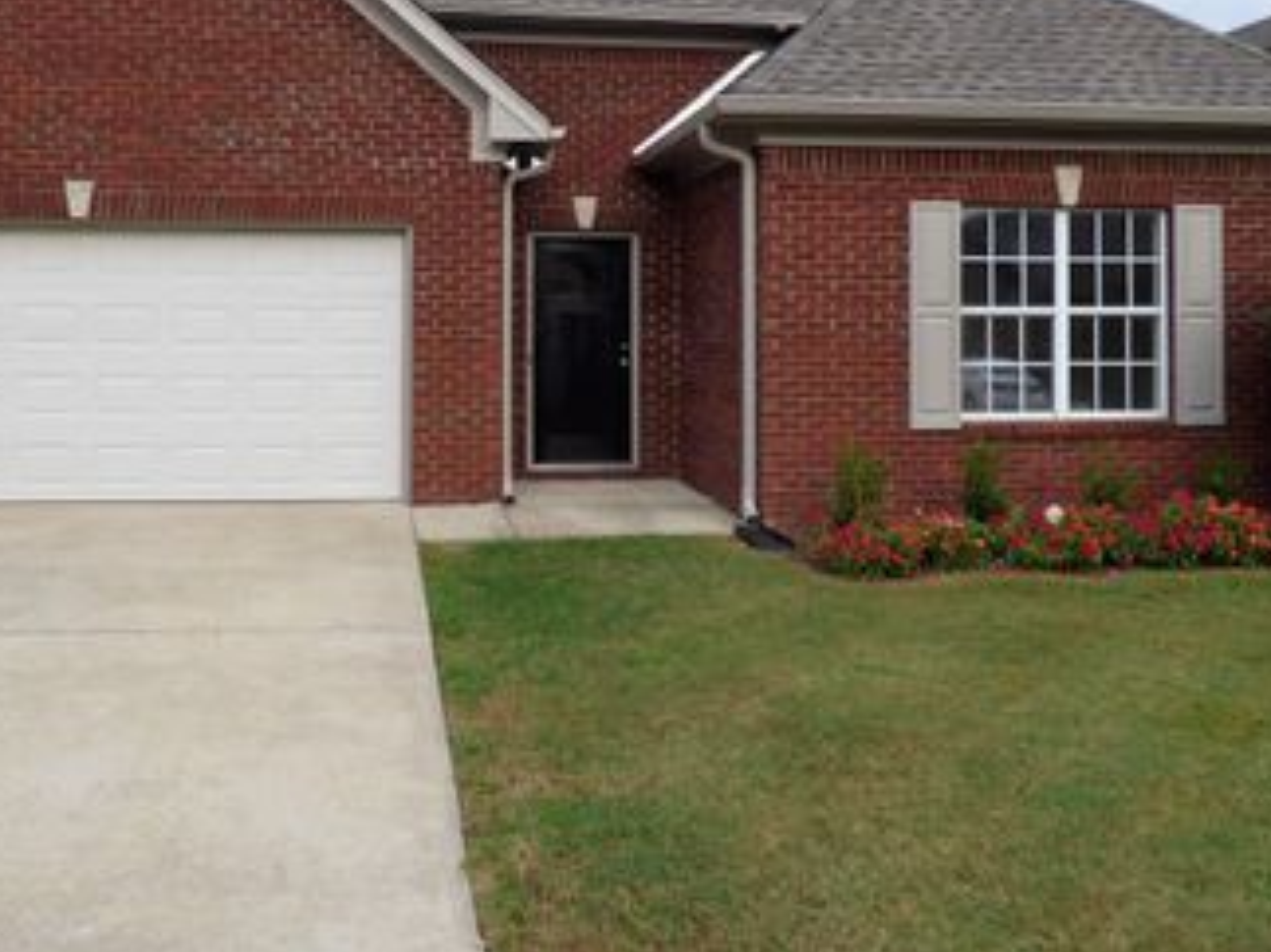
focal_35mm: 31
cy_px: 317
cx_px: 515
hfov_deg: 58.0
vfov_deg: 44.7
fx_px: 1138
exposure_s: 1/320
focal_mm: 3.58
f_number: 2.8
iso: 100
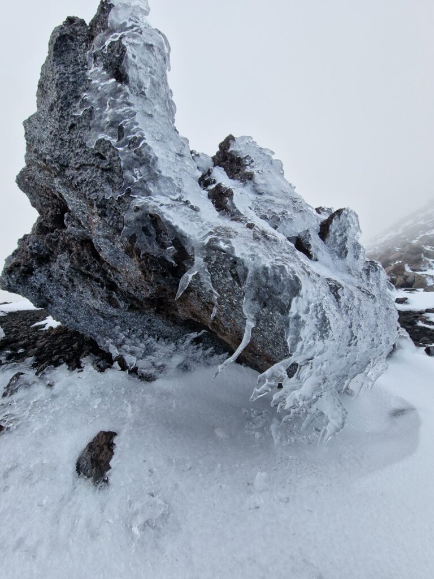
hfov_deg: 89.9
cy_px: 290
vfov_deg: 106.2
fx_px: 217
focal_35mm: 13
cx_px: 217
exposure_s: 1/910
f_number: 2.2
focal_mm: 2.2
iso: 50
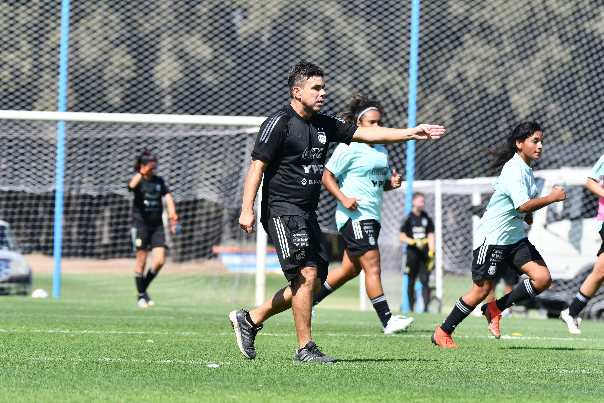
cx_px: 302
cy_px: 202
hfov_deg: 5.7
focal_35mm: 360
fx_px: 6040
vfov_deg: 3.8
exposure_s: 1/4000
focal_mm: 240
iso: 800
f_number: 5.6
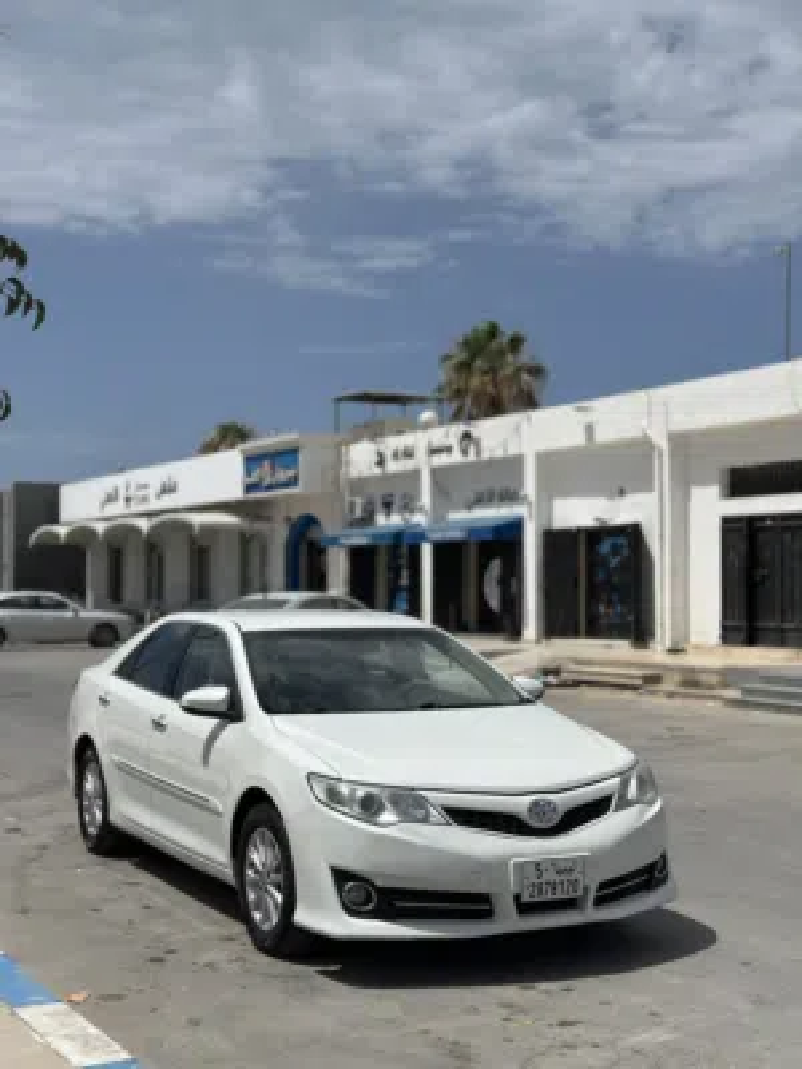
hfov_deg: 30.3
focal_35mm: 48
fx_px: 1483
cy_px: 534
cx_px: 401
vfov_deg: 39.7
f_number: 1.78
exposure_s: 1/18868
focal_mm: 6.86
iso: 100
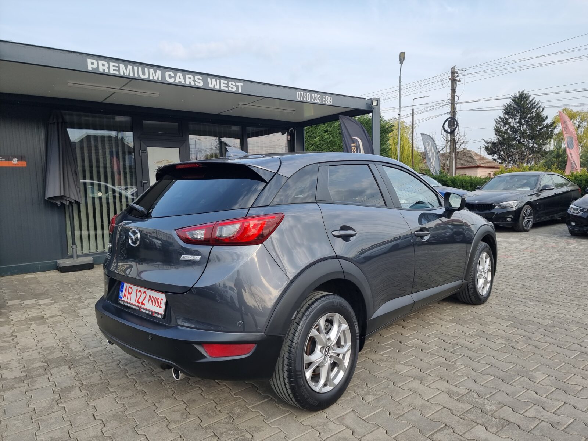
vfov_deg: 56.8
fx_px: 408
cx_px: 294
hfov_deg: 71.6
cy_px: 220
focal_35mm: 24
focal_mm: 6.7
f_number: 1.8
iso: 50
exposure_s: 1/299
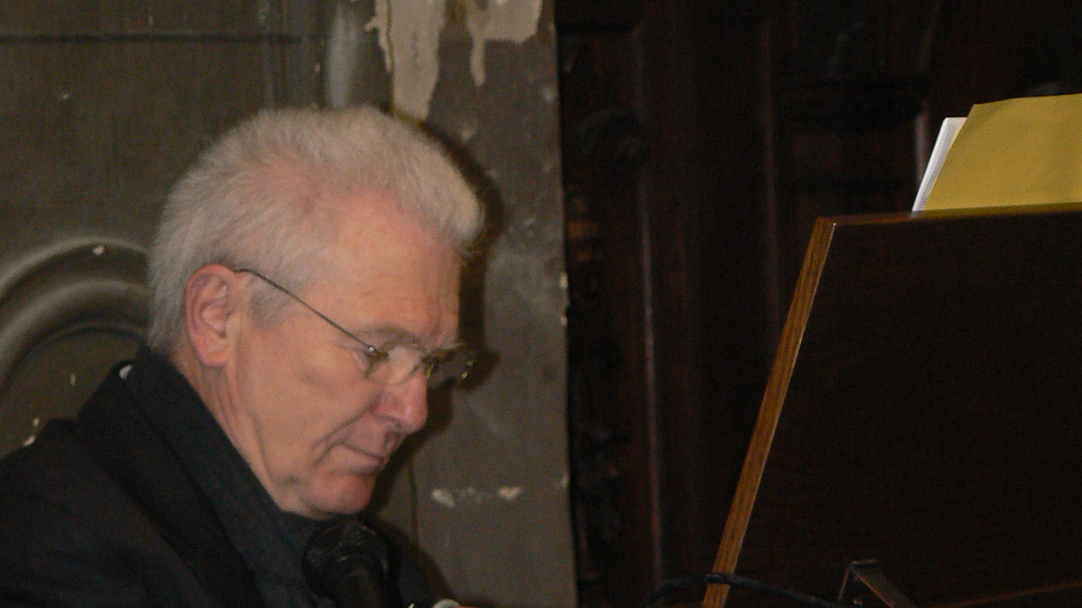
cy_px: 394
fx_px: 5910
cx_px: 544
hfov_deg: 10.5
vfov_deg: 5.9
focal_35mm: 206
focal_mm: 23.5
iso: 200
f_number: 3.2
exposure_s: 1/30
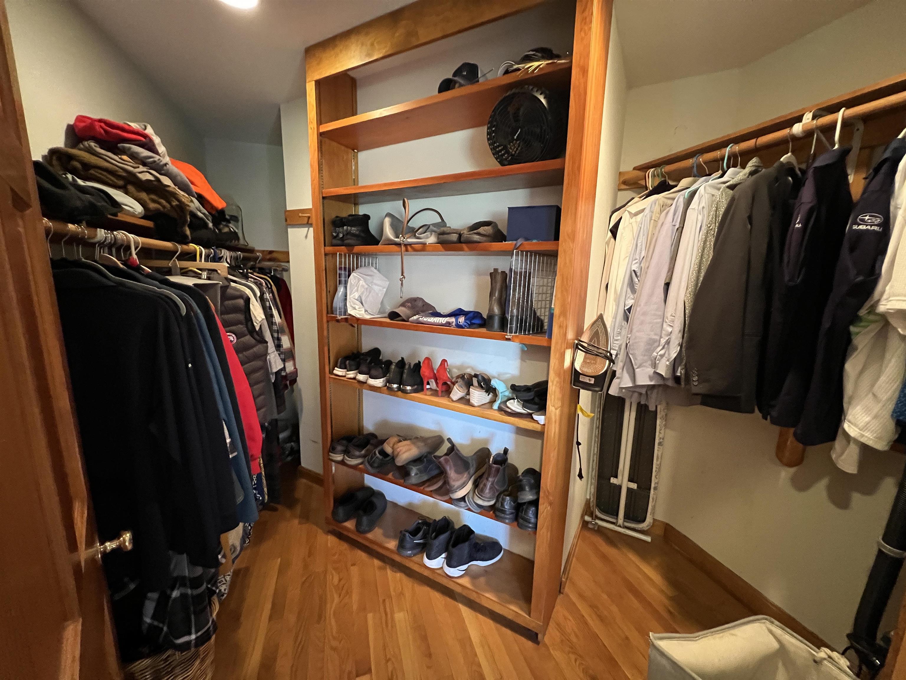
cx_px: 453
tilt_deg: -10.6
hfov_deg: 106.2
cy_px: 340
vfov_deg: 89.9
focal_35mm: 13
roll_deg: -1.1
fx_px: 340
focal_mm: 1.57
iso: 800
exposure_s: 1/60
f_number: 1.8
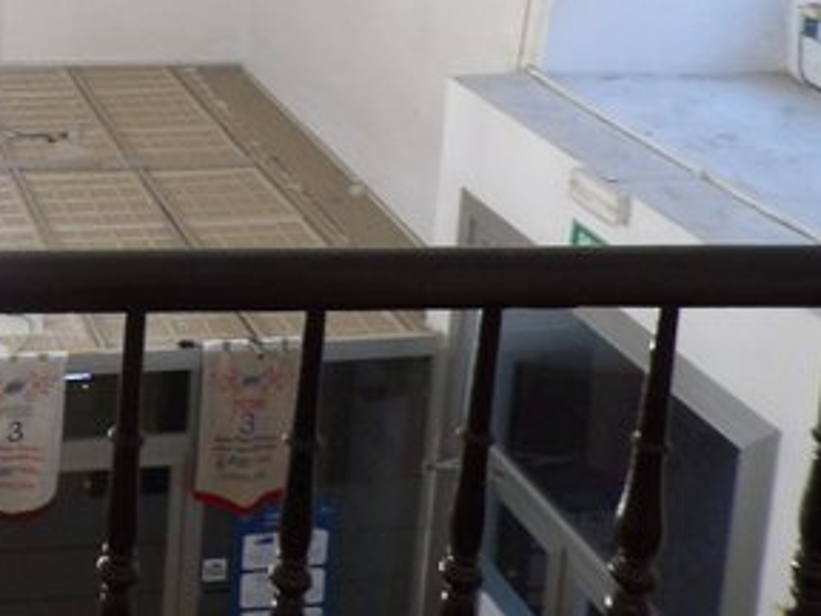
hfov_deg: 28.8
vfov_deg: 22.6
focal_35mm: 60
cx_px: -111
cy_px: -111
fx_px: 1423
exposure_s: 1/17
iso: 307
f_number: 3.2
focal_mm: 4.3
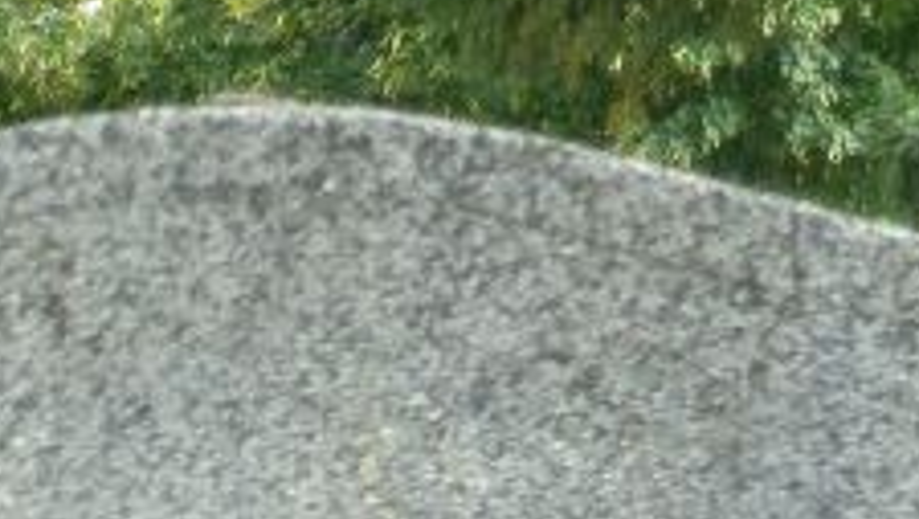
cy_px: 2115
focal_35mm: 341
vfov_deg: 3.4
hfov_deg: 6.3
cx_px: 425
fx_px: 8316
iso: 200
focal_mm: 11.7
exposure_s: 1/160
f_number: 4.9
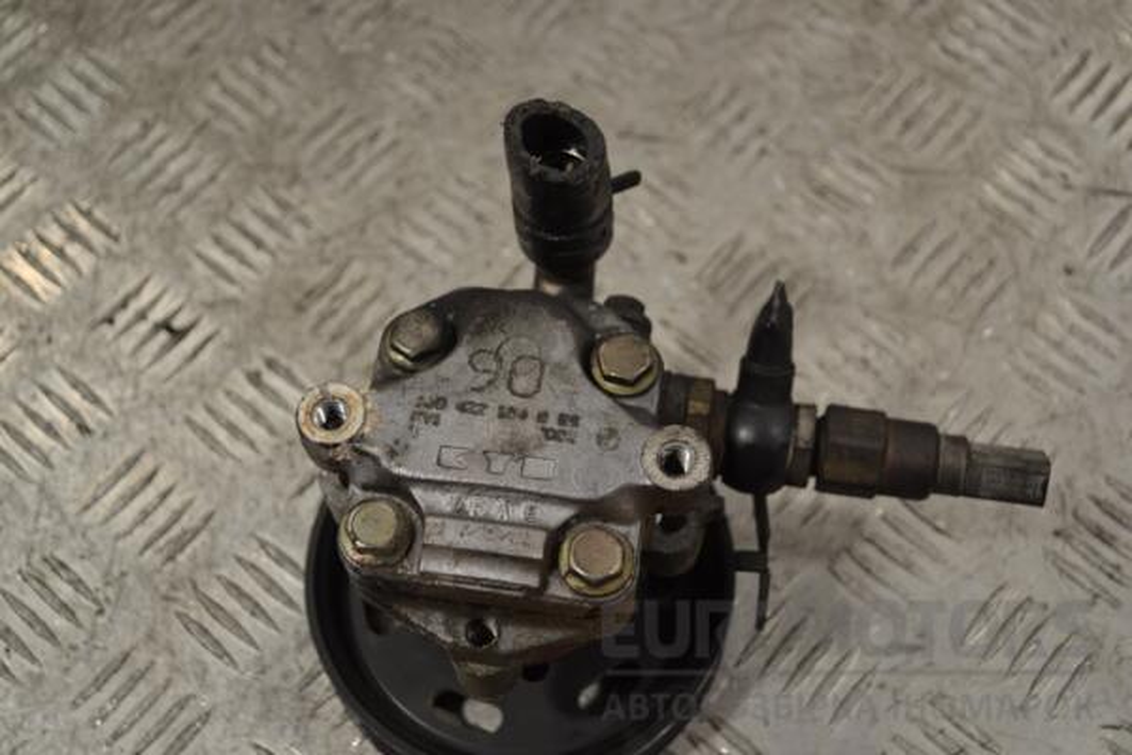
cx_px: 566
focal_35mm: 51
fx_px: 1604
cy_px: 378
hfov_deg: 38.9
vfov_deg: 26.5
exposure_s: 1/40
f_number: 5
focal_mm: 34
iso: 100
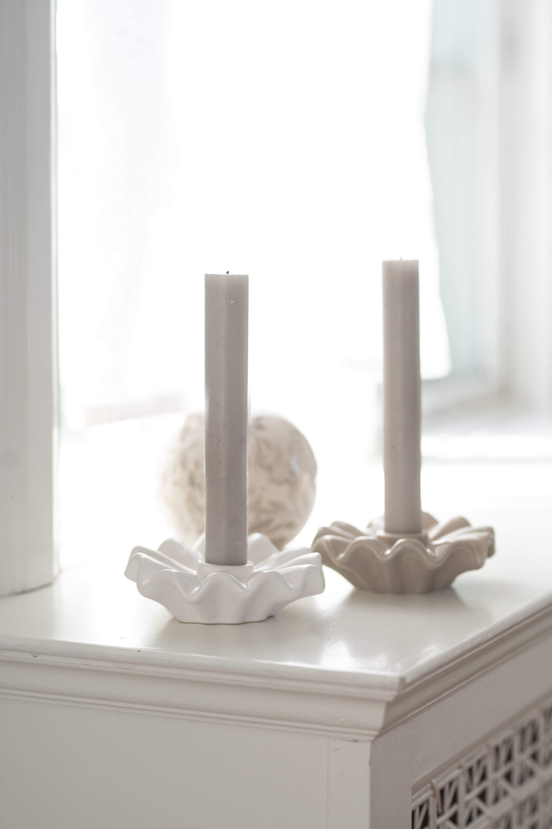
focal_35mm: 85
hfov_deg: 16.0
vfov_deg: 23.9
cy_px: 414
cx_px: 276
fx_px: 1958
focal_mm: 85
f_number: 2.8
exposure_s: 1/500
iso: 640
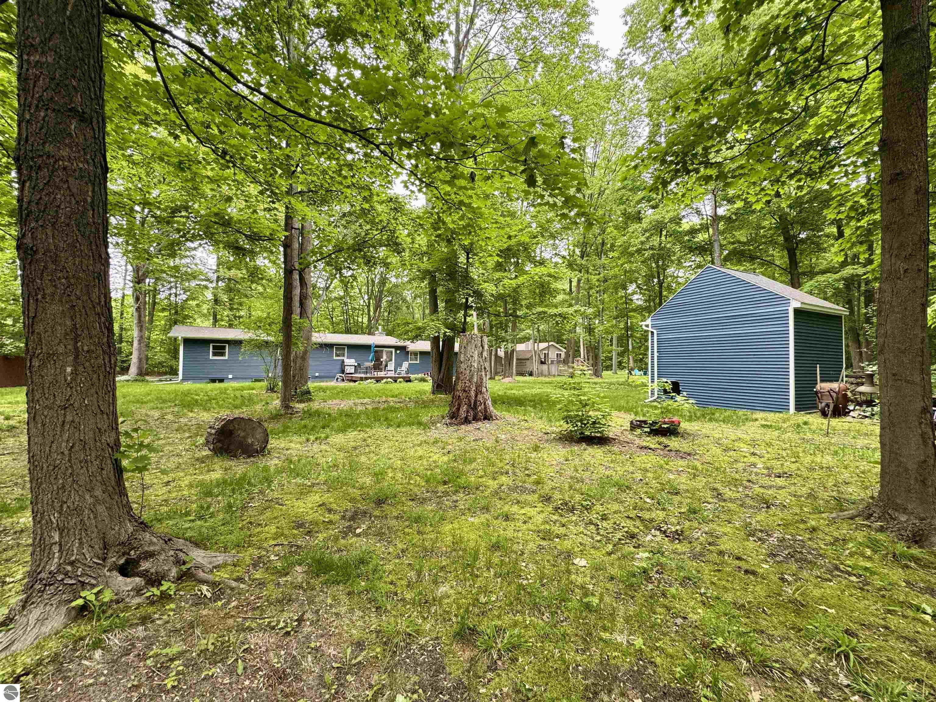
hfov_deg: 102.1
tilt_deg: +1.9
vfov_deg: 85.7
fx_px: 379
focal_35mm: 14
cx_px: 468
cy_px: 351
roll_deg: -0.7
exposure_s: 1/99
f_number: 2.2
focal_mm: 2.22
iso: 125
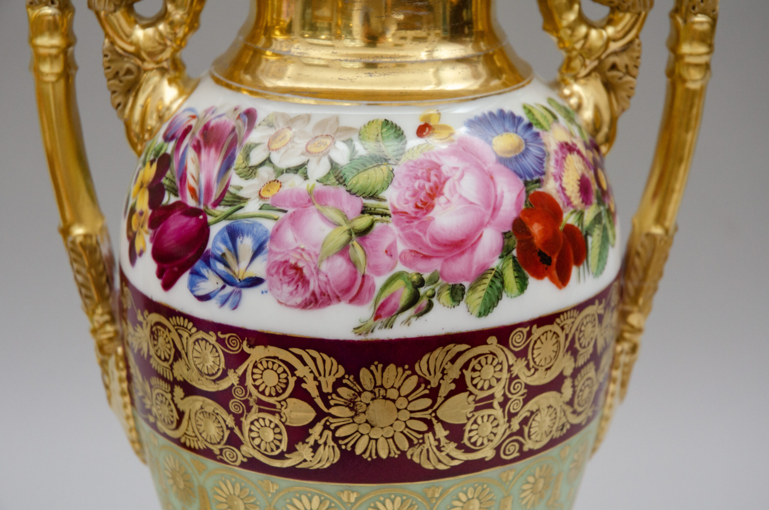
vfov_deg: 14.0
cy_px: 255
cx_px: 384
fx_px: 2079
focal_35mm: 98
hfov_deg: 21.0
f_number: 8
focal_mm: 65
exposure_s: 1/125
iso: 200
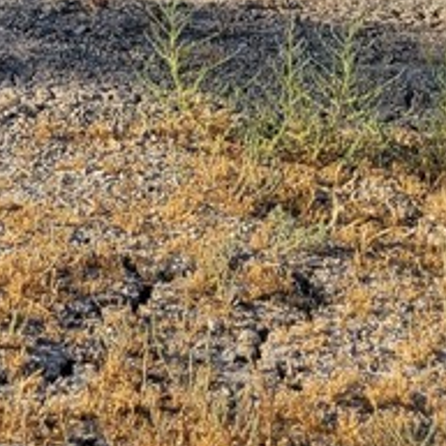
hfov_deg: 13.3
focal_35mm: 122
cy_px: -296
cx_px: -282
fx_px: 1778
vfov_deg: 13.2
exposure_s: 1/1376
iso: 40
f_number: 1.8
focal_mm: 5.4
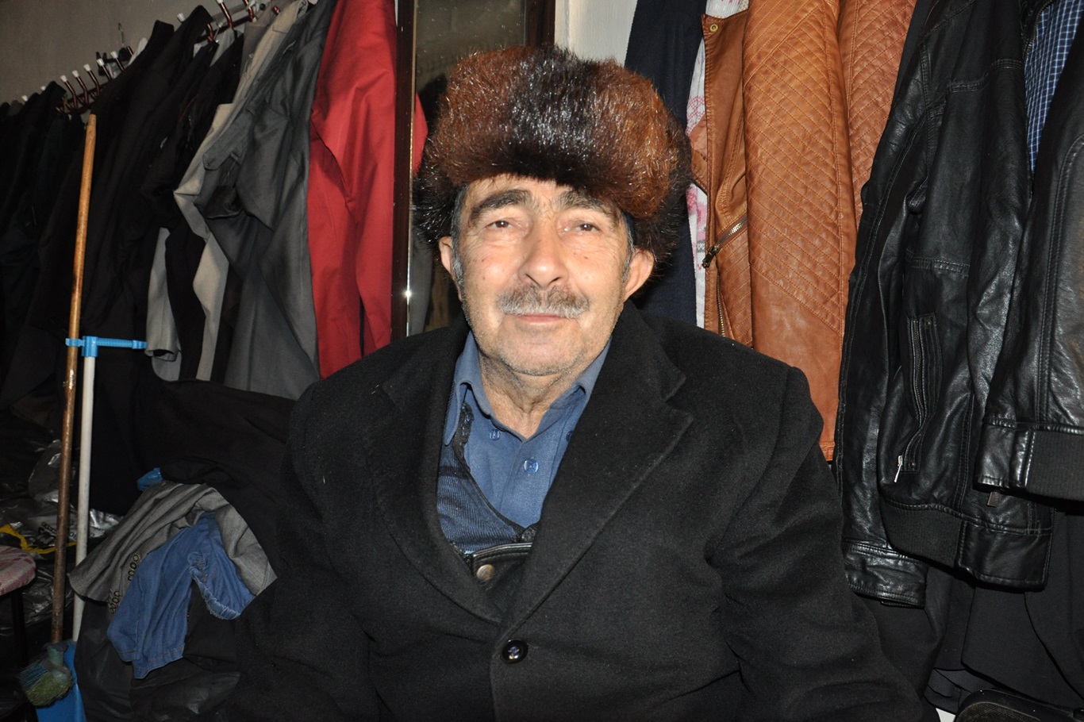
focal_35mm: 32
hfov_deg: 59.5
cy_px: 361
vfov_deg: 41.7
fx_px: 948
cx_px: 542
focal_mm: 21
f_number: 3.8
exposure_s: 1/60
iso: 800
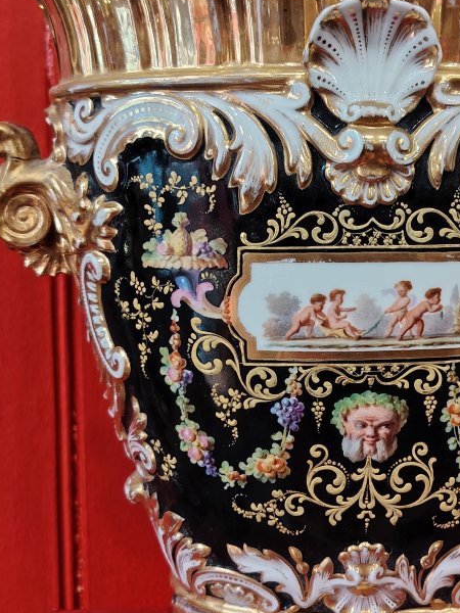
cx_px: 337
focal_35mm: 48
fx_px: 850
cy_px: 279
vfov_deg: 39.6
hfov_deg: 29.8
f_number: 1.75
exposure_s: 1/25
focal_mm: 5.25
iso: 997
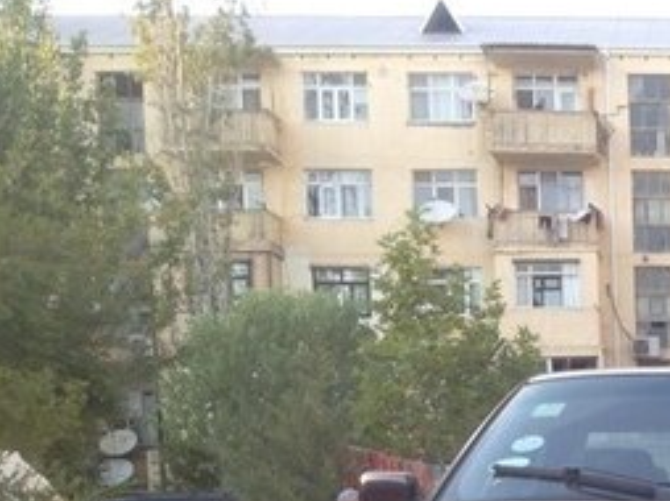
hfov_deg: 20.0
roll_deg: +0.4
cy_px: 613
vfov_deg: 15.6
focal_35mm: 91
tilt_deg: -3.9
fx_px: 1760
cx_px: 847
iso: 64
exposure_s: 1/120
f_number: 2.4
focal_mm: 4.28
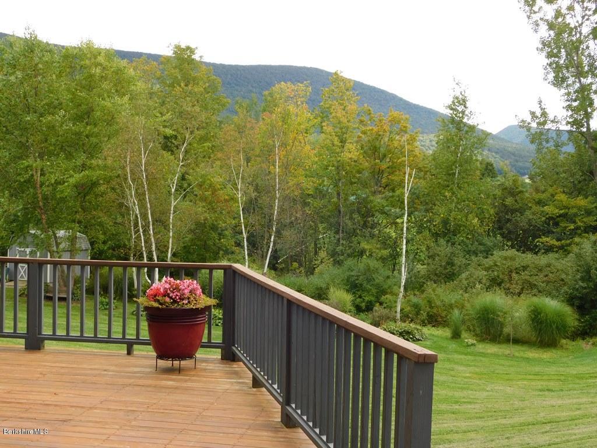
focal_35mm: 45
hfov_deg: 42.1
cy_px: 224
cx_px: 298
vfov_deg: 32.2
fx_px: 776
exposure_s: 1/250
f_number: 3.7
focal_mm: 8
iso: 125
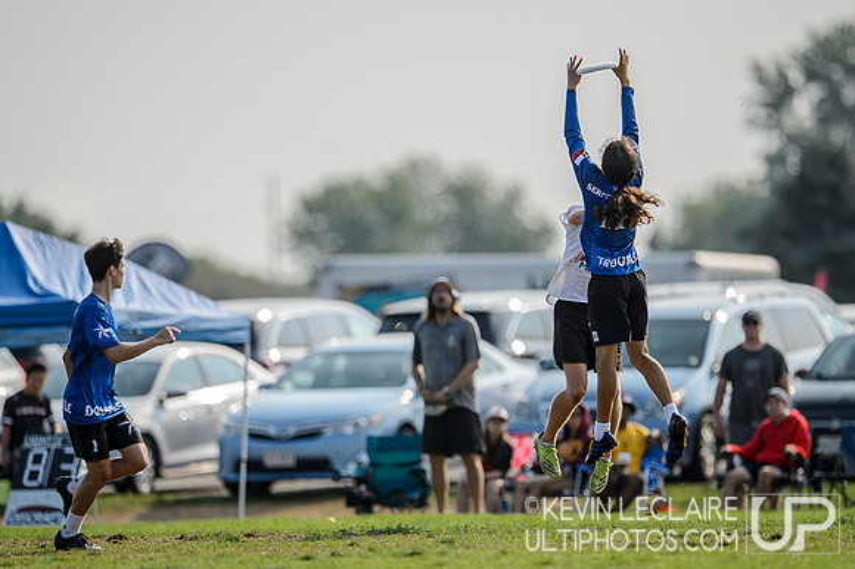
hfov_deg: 3.6
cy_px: 322
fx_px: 13540
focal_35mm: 570
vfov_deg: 2.4
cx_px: 497
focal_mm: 400
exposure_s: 1/3200
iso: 200
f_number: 2.8
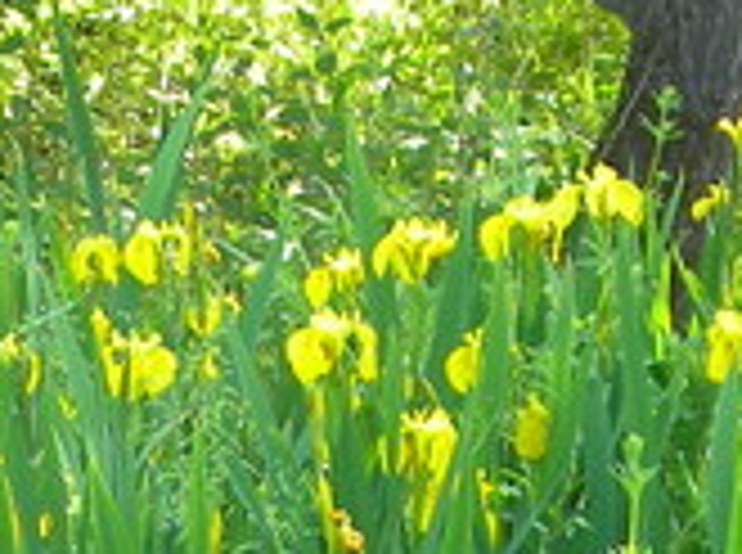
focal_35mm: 249
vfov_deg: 5.9
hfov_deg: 7.9
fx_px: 5326
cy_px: 955
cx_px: 22
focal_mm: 7.3
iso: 92
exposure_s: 1/59.7
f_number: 3.8
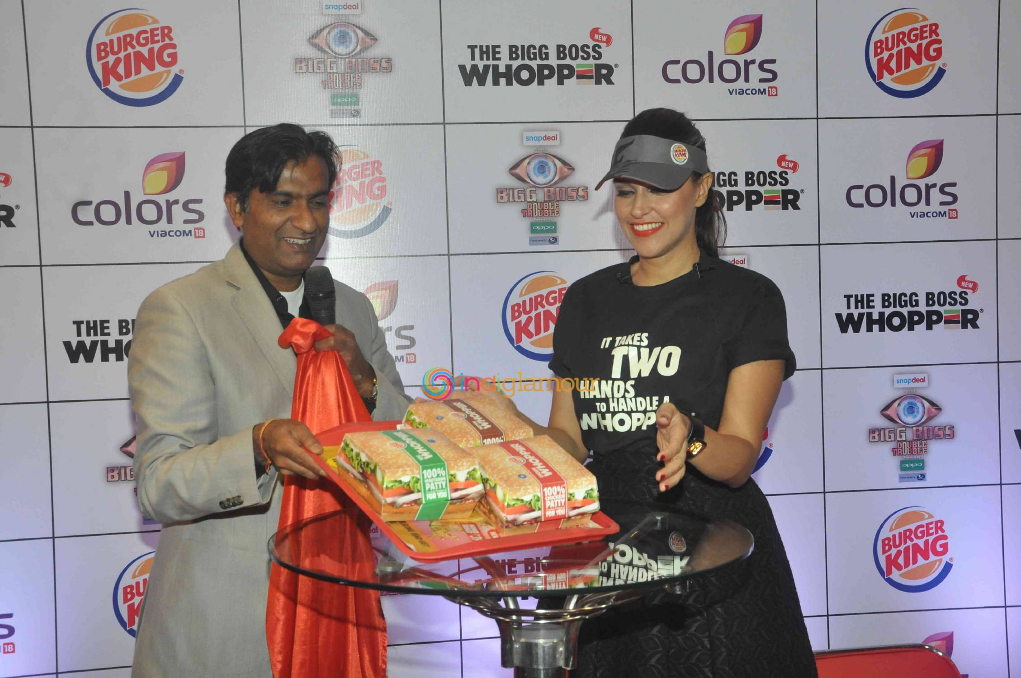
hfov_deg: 46.4
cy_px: 339
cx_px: 510
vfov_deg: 31.8
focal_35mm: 42
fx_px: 1190
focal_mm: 28
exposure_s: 1/200
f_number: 9
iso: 1000
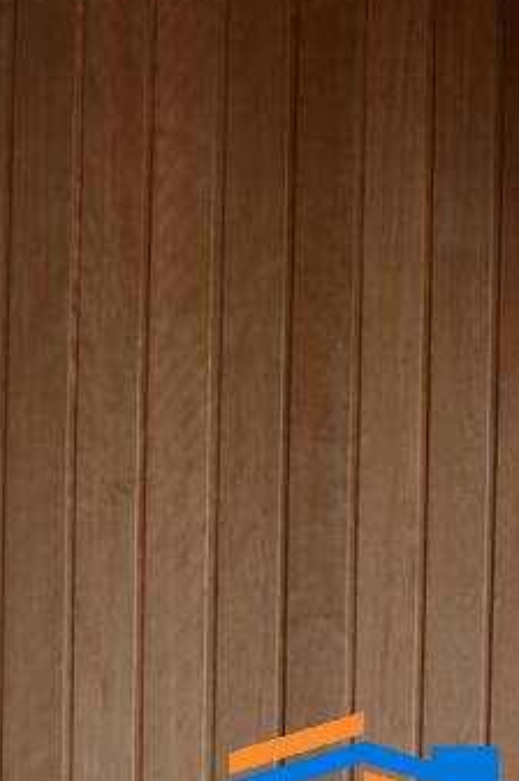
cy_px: 809
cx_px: 364
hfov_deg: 17.6
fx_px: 1668
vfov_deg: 24.9
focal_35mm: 77
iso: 250
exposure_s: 1/160
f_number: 4
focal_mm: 16
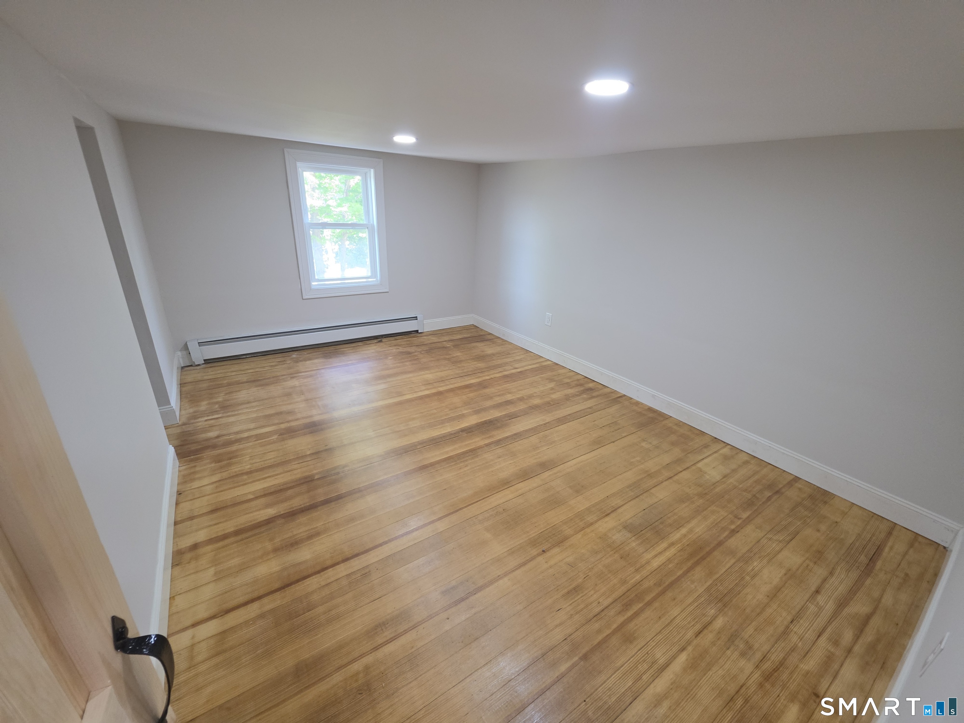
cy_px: 362
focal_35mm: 13
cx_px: 482
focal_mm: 2.2
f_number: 1.9
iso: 160
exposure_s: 1/60
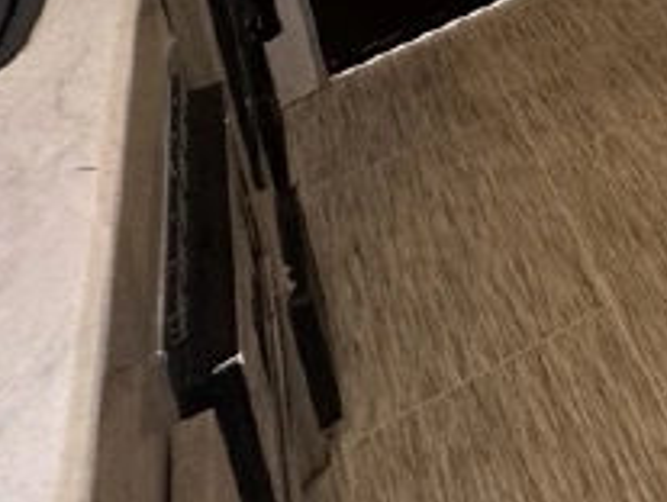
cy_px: -331
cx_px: 1199
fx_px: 1042
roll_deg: -0.7
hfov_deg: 22.0
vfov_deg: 21.0
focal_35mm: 54
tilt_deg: -10.6
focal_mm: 2.22
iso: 320
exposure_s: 1/90
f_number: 2.2
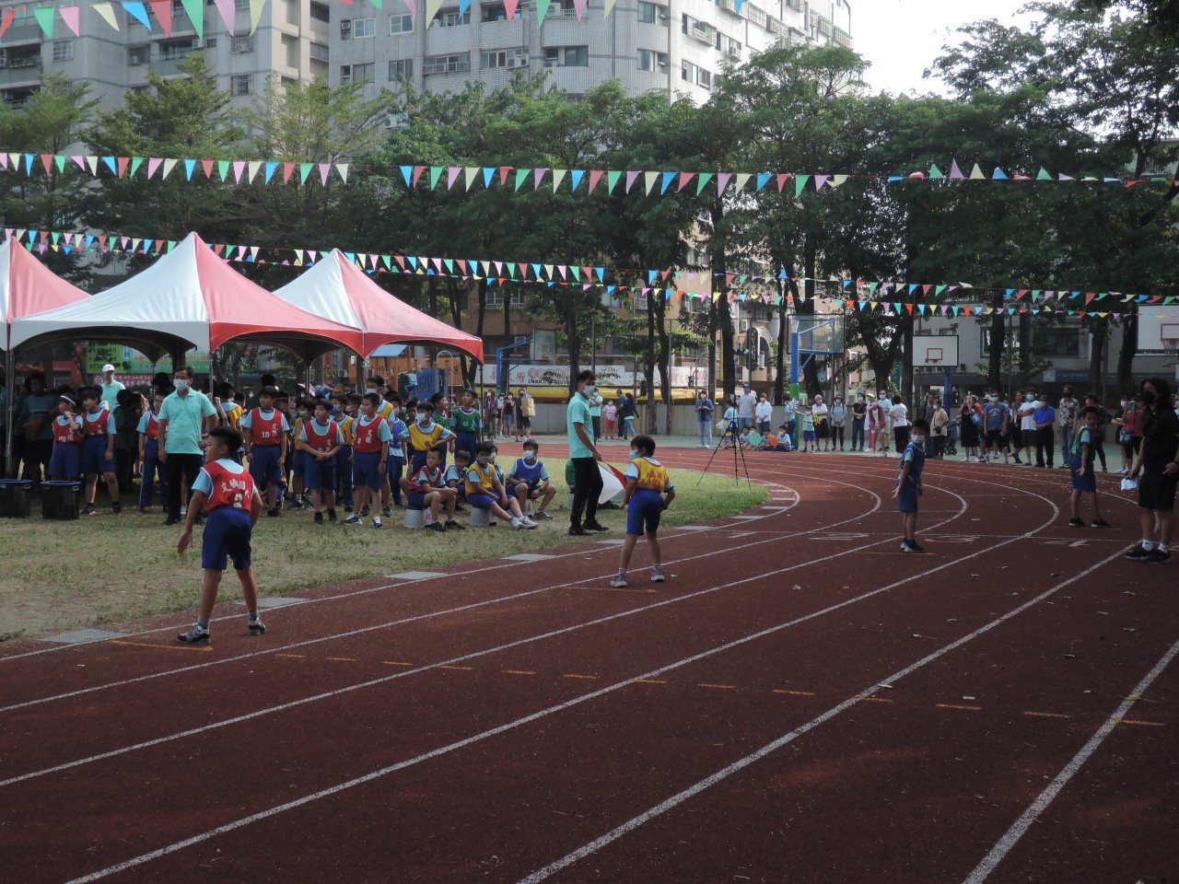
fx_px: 1703
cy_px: 442
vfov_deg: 29.1
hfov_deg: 38.2
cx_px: 590
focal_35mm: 50
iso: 640
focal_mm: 10.7
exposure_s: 1/2000
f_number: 3.2
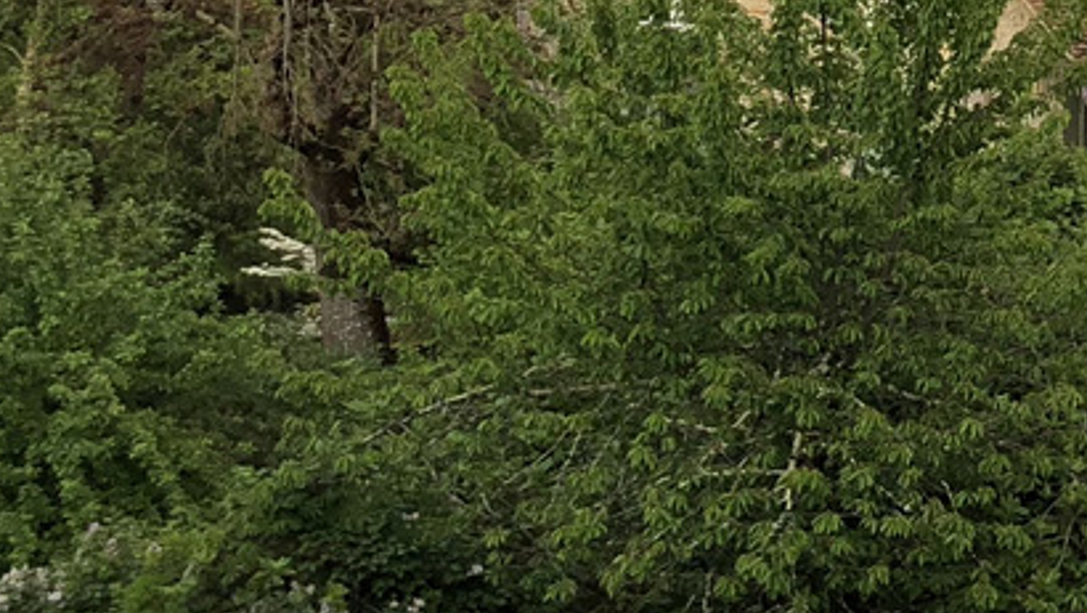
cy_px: -127
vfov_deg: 10.0
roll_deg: -1.2
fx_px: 3431
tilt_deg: +0.4
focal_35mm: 119
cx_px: 1699
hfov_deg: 16.2
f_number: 1.8
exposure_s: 1/623
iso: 20
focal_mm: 4
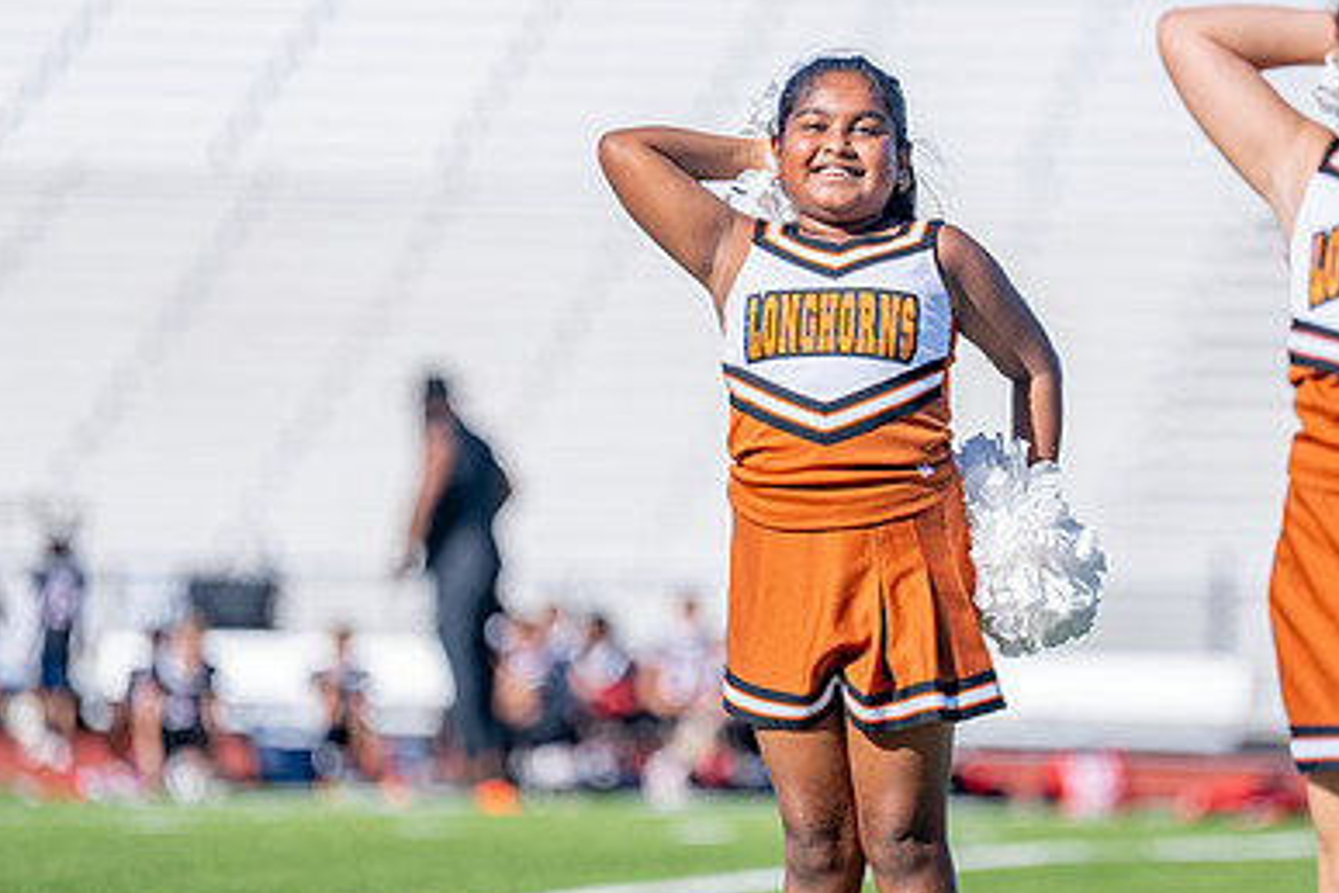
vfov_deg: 4.6
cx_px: 868
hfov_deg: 6.9
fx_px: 11157
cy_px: 385
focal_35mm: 300
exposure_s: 1/2500
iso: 100
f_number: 2.8
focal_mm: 188
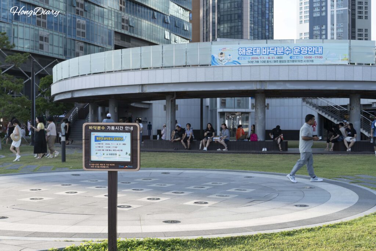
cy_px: 126
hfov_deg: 44.5
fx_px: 460
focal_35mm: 44
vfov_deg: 30.5
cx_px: 188
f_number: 7.1
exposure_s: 1/80
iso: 100
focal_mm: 44
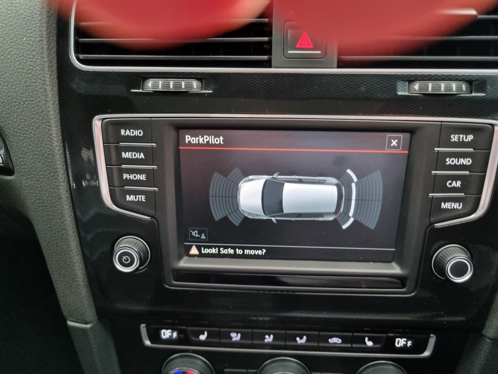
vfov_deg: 53.1
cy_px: 187
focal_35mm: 26
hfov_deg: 67.3
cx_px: 249
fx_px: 374
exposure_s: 1/29
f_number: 1.8
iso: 500
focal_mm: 5.4
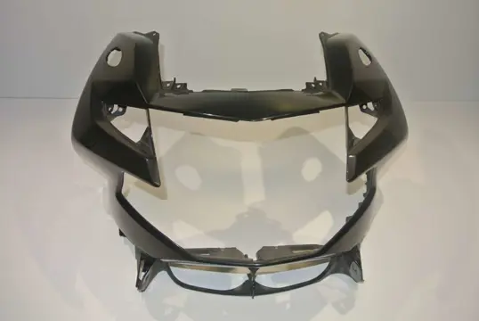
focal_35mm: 29
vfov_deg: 45.1
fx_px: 386
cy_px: 160
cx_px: 240
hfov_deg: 63.6
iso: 200
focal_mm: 11
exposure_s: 1/60
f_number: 3.5
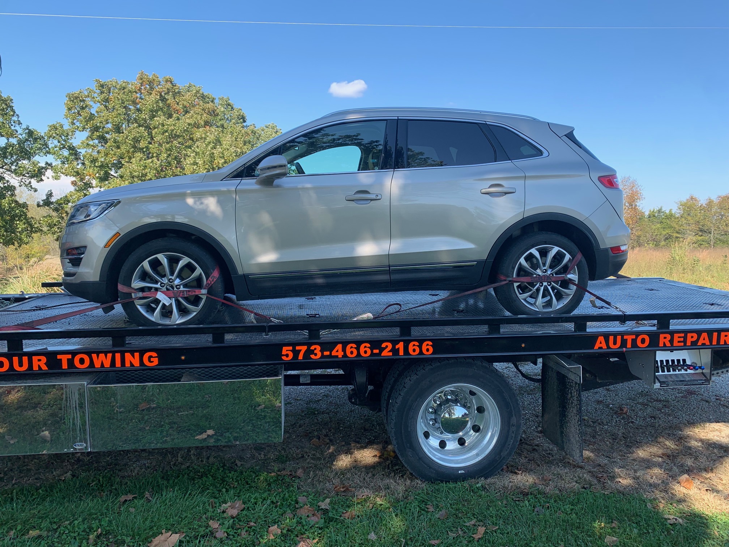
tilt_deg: -0.8
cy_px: 274
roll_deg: -2.0
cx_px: 364
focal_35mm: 26
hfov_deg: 67.3
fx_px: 548
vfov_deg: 53.1
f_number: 1.8
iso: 25
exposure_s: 1/835
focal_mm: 4.25
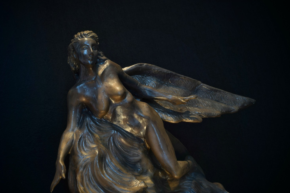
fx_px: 620
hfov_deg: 26.3
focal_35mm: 77
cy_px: 98
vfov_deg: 17.7
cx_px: 142
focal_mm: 50
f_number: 16
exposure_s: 2.5
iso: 100
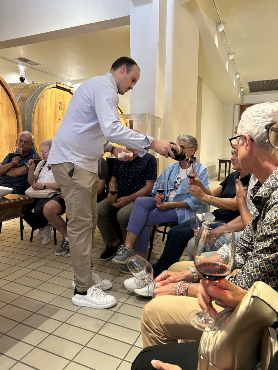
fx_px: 278
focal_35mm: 26
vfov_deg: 67.3
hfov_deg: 53.1
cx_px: 139
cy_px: 185
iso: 400
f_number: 1.5
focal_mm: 5.7
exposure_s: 1/50
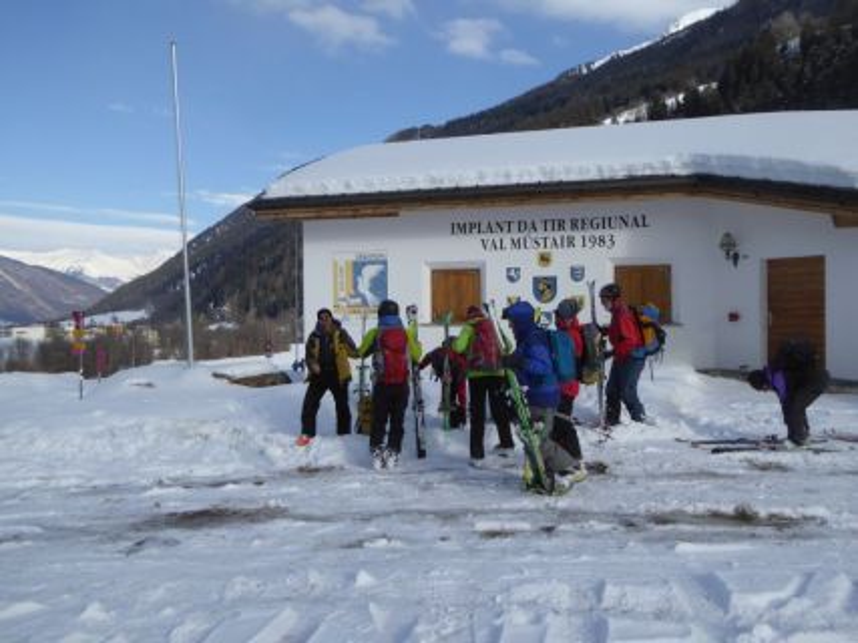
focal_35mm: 29
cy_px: 322
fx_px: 719
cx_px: 429
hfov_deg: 61.7
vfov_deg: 48.2
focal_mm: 5
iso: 100
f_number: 3.5
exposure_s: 1/1300
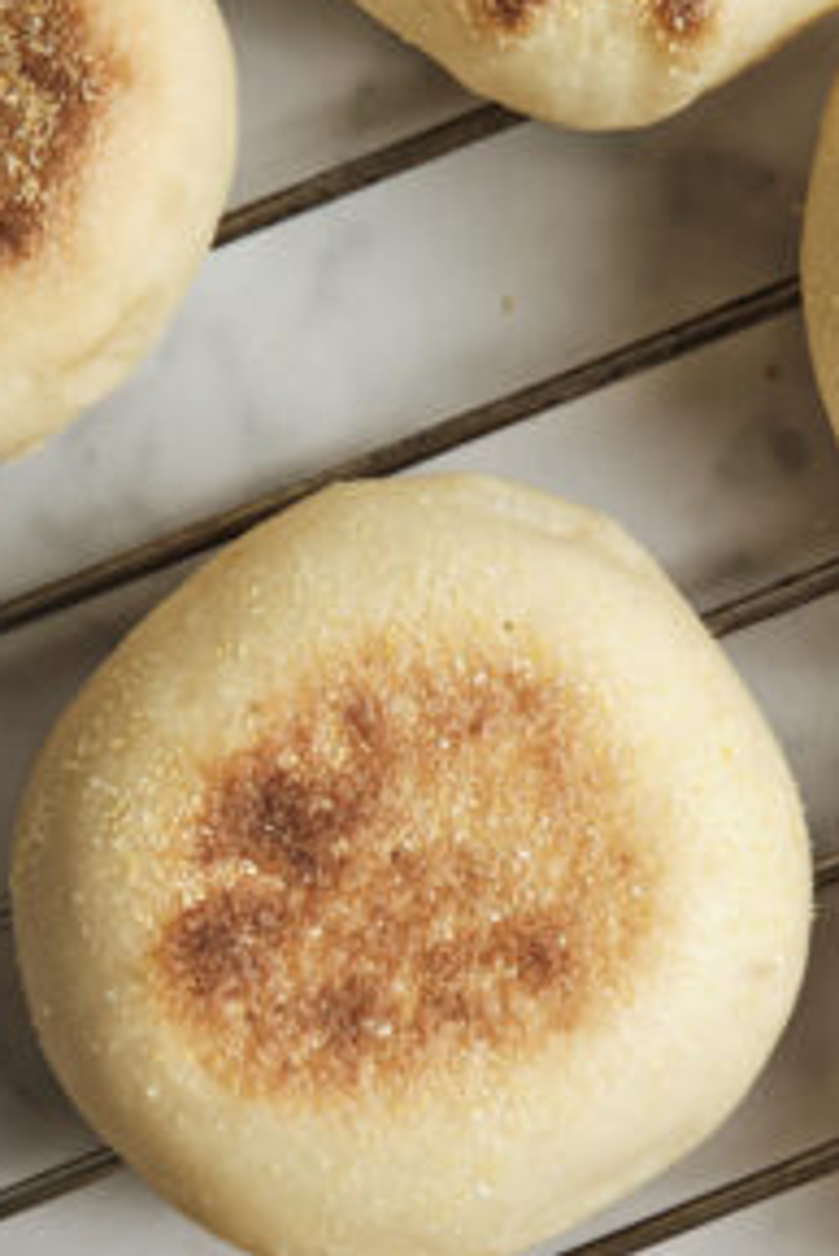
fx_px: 6564
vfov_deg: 10.9
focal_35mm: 188
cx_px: 639
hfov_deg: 7.3
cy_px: 1015
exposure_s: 1/80
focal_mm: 65.4
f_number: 9
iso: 200
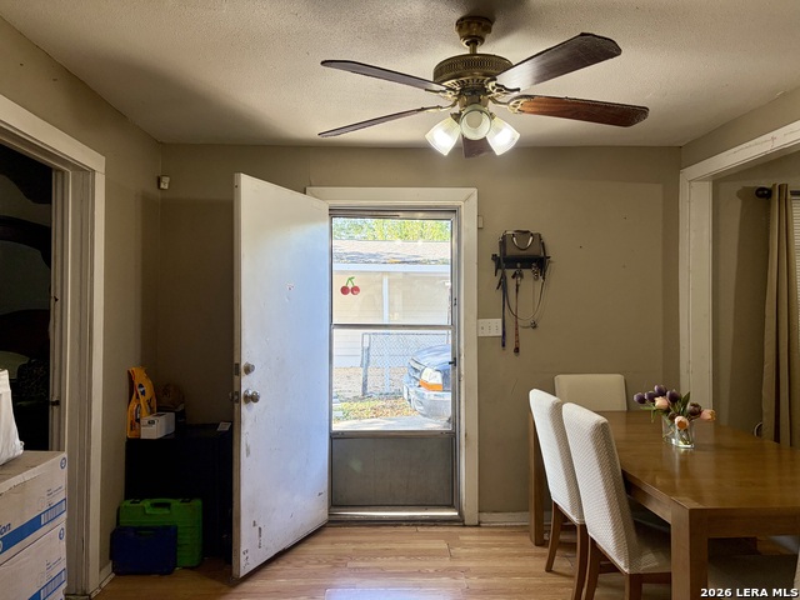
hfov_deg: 67.3
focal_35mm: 26
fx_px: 601
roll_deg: +0.6
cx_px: 400
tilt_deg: +0.8
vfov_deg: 53.1
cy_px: 300
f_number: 1.6
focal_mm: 5.96
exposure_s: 1/134
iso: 125
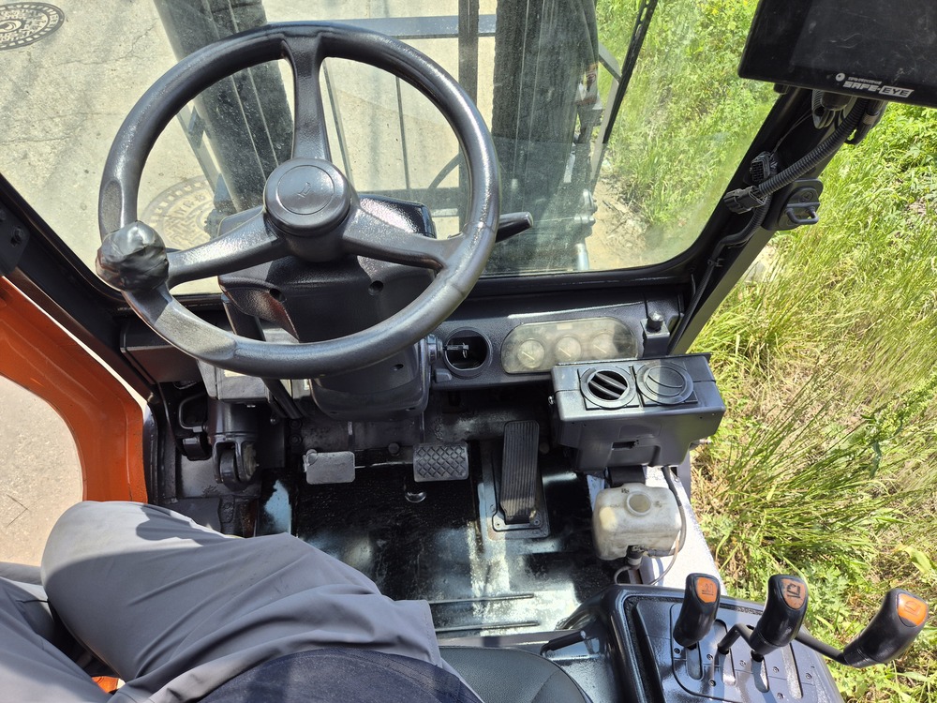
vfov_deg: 58.9
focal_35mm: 23
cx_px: 468
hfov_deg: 73.9
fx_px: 623
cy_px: 352
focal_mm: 5.4
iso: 25
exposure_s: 1/448
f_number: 1.8
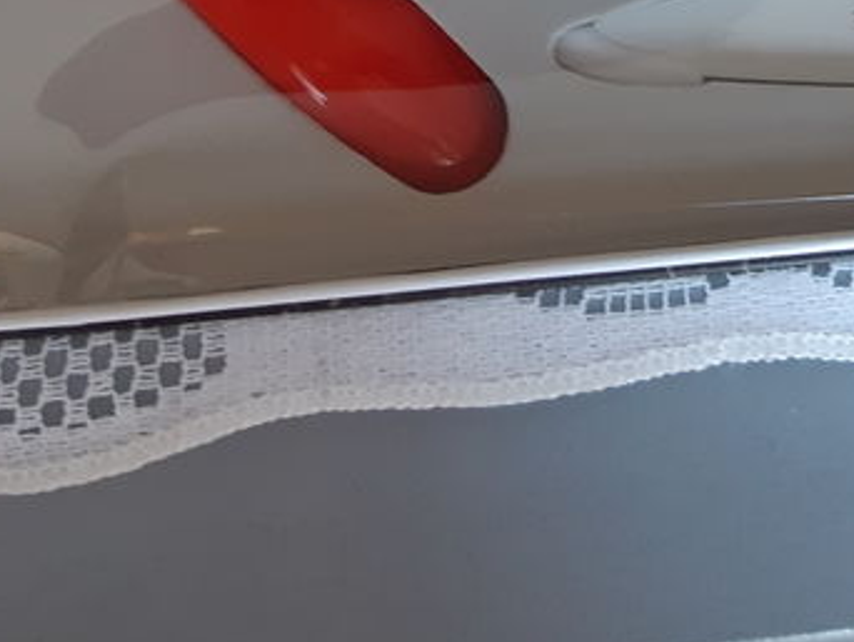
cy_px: -250
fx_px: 1876
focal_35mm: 76
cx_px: 657
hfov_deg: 25.3
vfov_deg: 17.8
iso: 125
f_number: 1.7
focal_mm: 3.93
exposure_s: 1/50
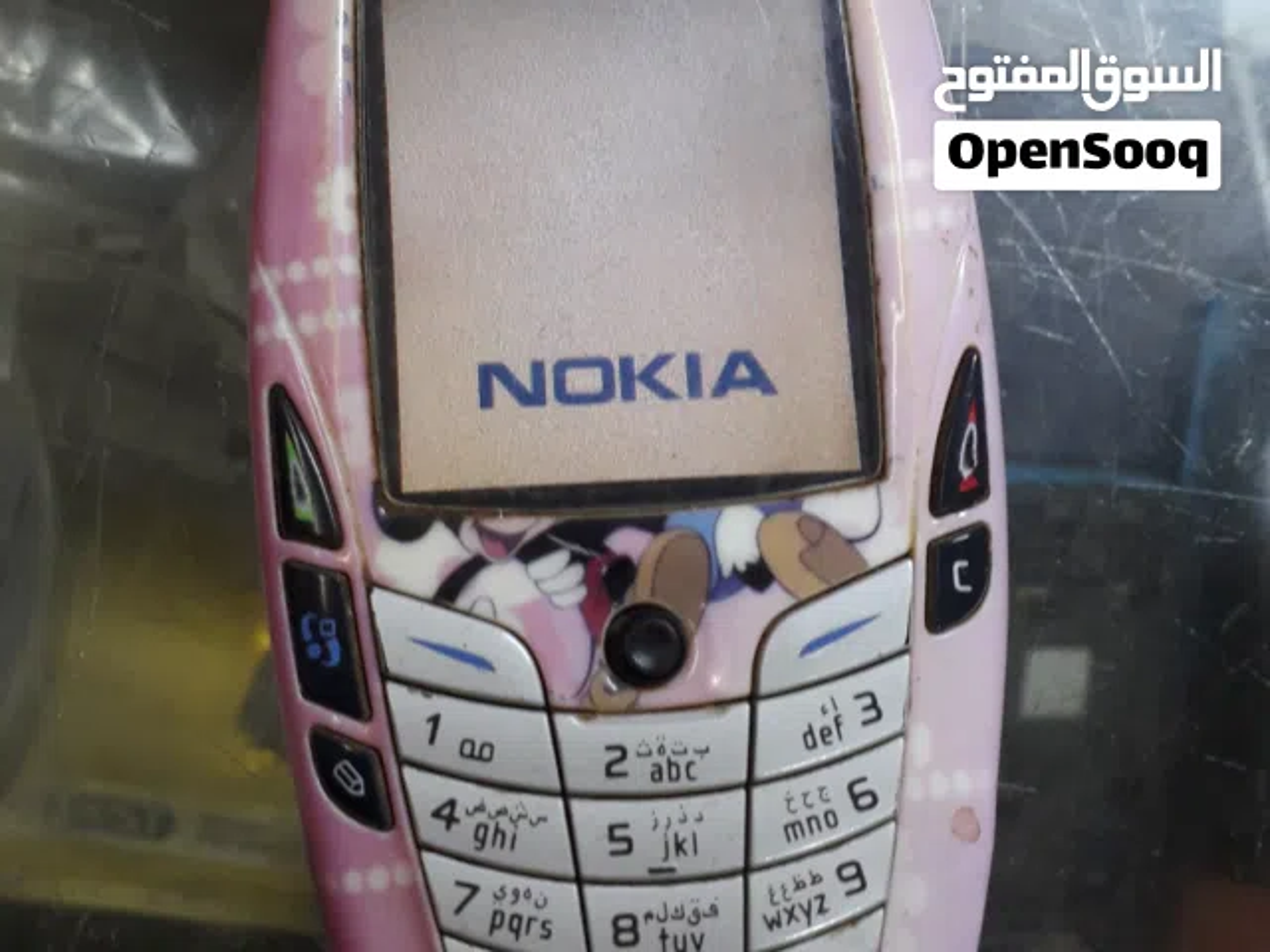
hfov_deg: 65.3
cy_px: 476
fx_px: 991
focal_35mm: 27
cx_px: 635
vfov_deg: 51.4
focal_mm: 3.6
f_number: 1.9
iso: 100
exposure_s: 1/50
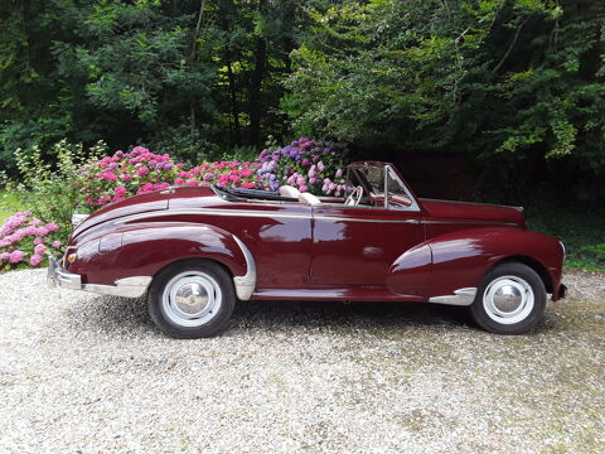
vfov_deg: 51.4
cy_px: 227
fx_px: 472
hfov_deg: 65.3
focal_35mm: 27
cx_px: 302
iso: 40
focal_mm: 2.91
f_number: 1.9
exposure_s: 1/263
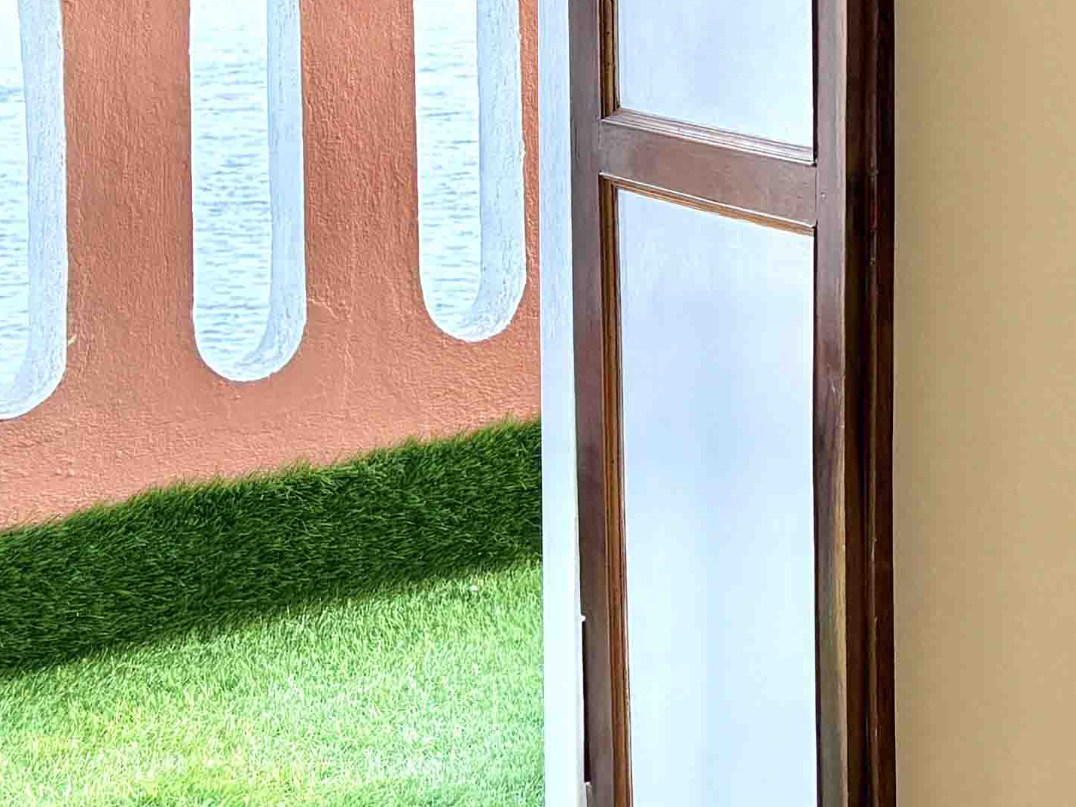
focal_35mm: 104
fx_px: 3233
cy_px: -314
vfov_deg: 13.6
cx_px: 1545
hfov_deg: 17.3
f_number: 1.6
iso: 40
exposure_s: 1/230
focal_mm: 5.96
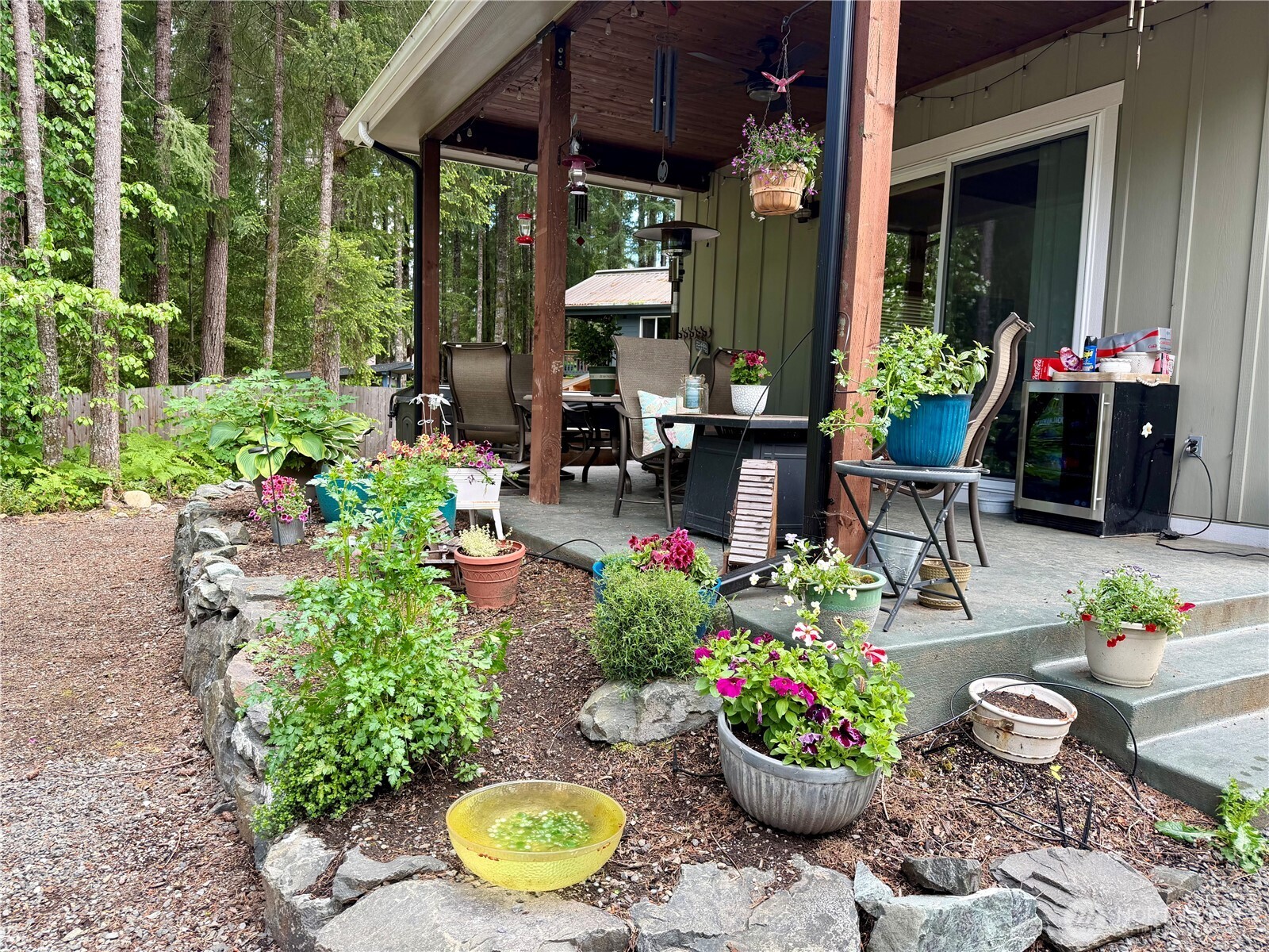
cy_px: 476
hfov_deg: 71.6
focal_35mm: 24
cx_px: 634
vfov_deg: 56.8
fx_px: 880
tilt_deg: -5.4
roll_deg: -1.8
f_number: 1.78
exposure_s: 1/192
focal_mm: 6.76
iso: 64
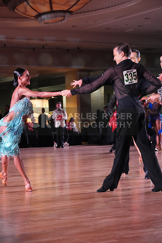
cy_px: 122
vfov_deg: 22.6
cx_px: 81
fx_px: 607
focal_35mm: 90
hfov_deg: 15.2
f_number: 5
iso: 6400
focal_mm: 90
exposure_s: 1/320
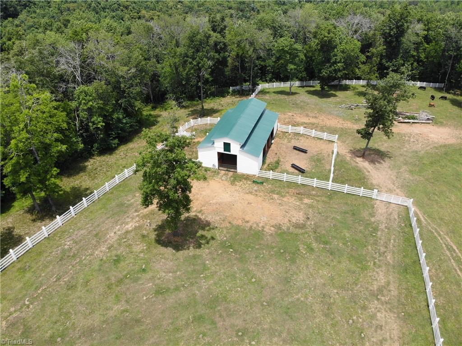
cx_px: 231
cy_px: 173
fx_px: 320
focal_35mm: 24
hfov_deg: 71.6
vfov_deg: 56.8
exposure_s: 1/632
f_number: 2.8
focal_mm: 4.5
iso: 100
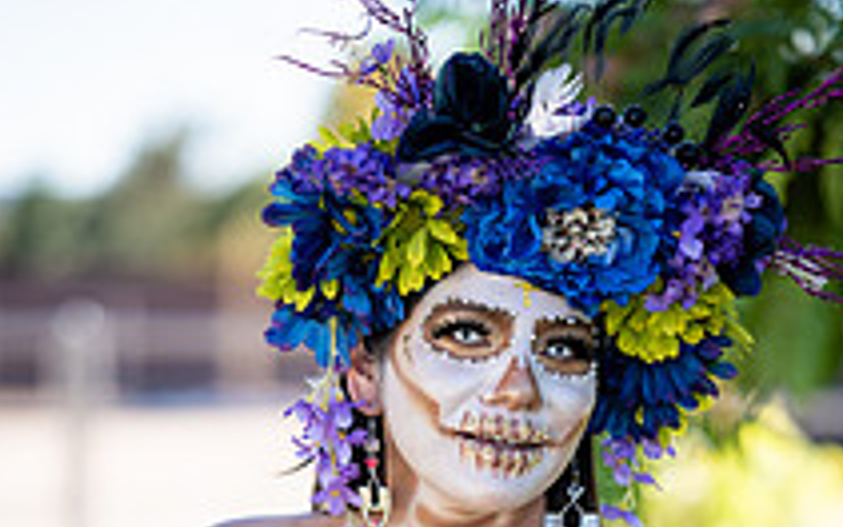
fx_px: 4251
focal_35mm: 185
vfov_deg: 7.0
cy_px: 882
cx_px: 416
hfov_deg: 11.3
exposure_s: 1/2000
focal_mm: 85
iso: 100
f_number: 1.8
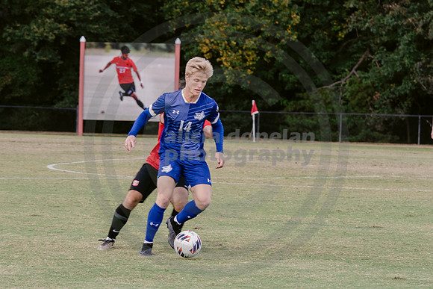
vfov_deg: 5.6
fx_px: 2930
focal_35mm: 244
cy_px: 207
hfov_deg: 8.4
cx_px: 121
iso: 640
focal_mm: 90
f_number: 4.5
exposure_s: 1/250
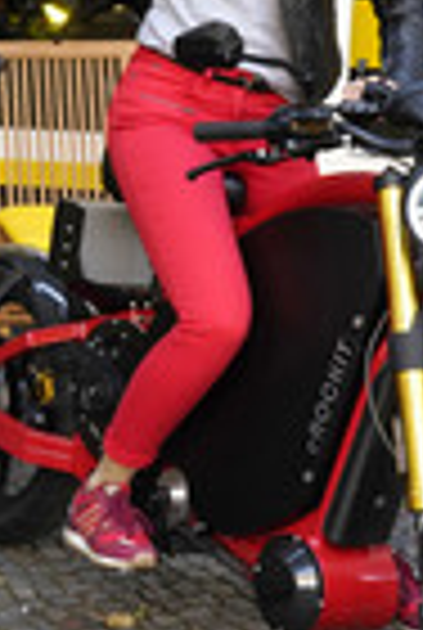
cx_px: -70
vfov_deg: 19.2
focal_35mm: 106
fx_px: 1859
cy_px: 230
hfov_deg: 12.7
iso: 640
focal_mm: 33
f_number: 8
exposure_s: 1/100
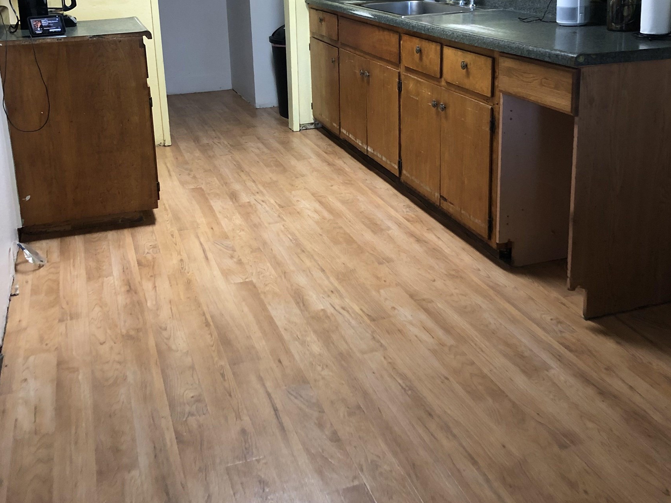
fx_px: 736
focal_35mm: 38
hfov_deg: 49.0
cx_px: 340
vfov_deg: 37.0
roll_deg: +0.9
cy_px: 141
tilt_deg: -14.4
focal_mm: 3.99
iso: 64
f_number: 1.8
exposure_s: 1/15
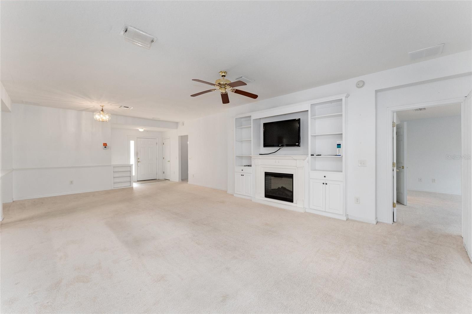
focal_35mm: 14
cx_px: 236
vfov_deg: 81.2
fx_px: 184
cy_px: 157
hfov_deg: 104.3
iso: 400
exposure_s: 1/60
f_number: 8
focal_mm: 14
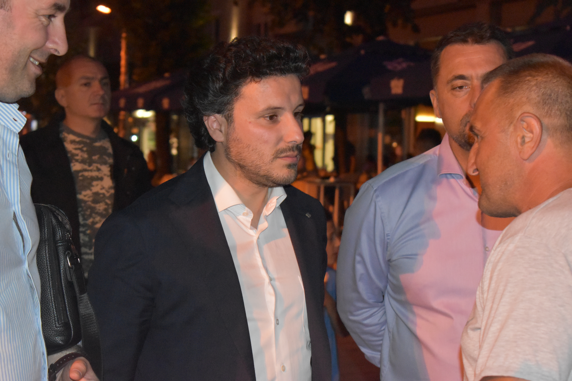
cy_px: 190
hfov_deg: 24.6
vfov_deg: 16.6
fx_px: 1311
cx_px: 286
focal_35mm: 82
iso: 6400
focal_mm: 55
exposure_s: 1/60
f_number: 5.6
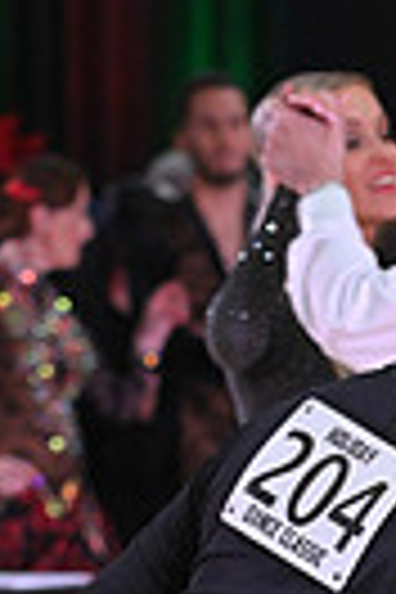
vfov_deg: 3.9
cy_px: 824
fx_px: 8711
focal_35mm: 528
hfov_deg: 2.6
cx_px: 826
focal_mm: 120
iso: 2000
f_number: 5
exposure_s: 1/320
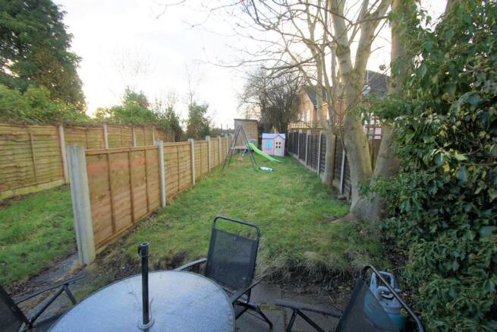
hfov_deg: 100.4
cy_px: 166
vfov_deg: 77.4
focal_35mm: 15
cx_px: 248
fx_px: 207
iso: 200
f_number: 5
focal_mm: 10
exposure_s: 1/40
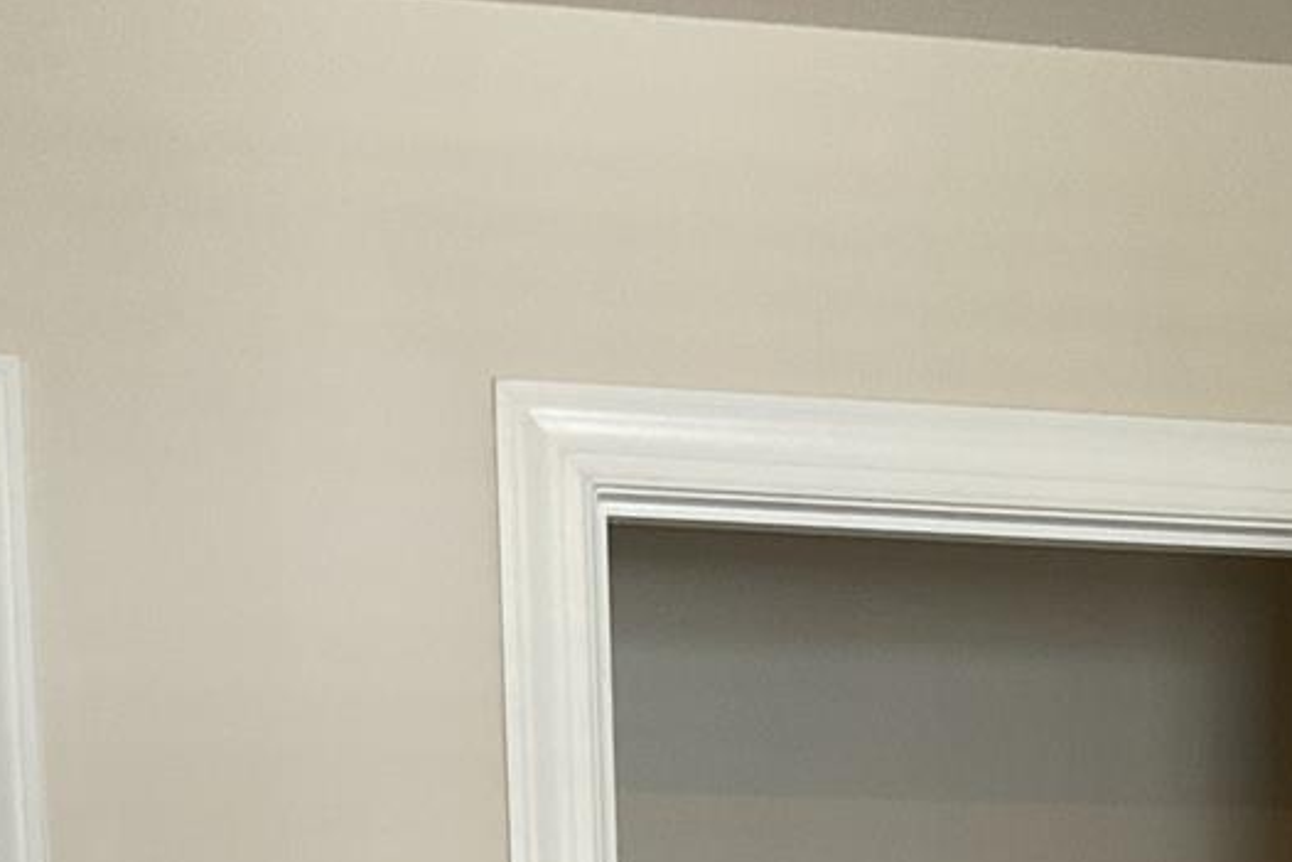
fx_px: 3159
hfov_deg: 22.7
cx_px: 1088
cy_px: 1606
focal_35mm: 88
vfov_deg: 13.7
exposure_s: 1/60
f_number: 1.8
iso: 64
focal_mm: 3
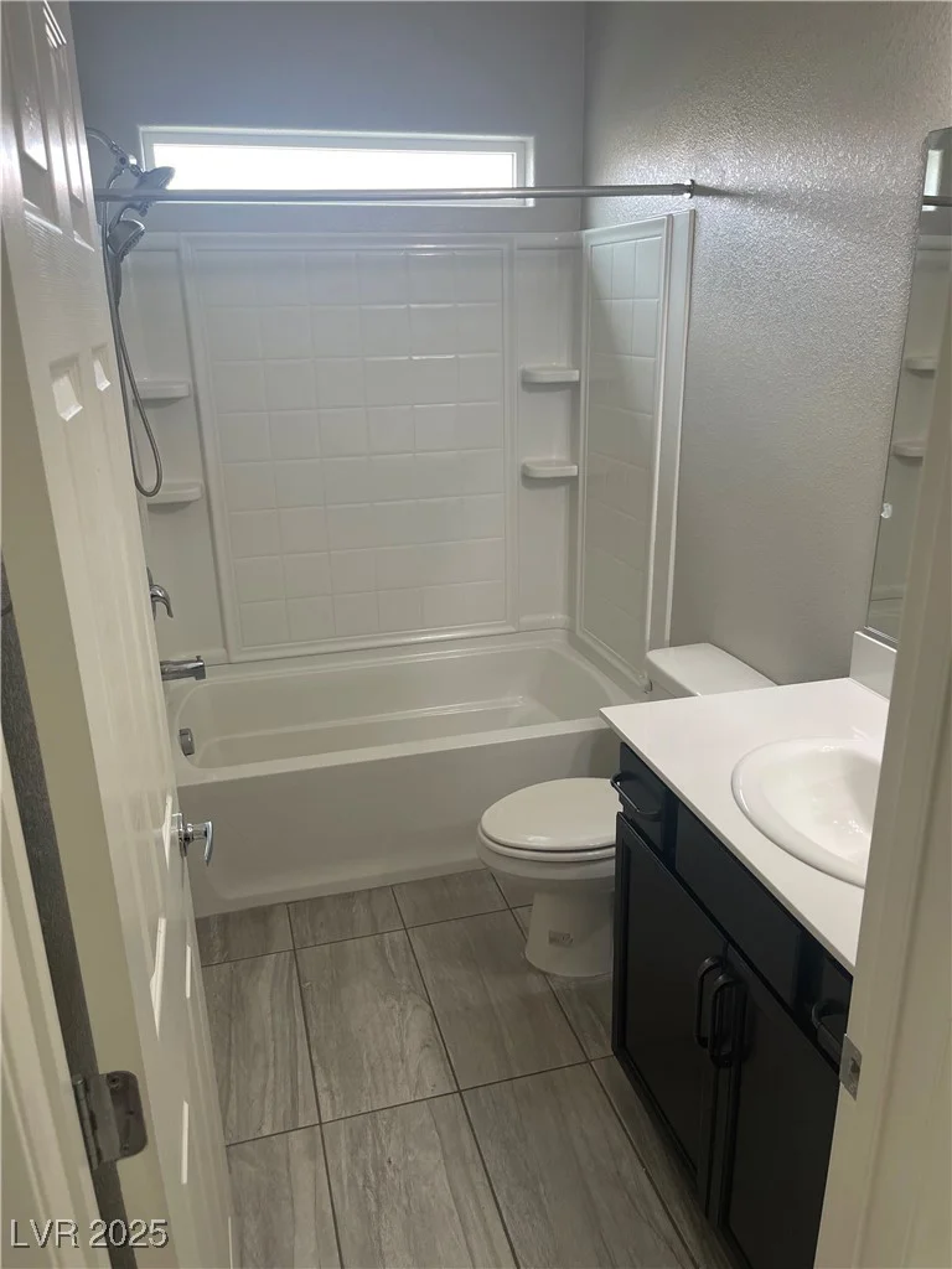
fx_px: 917
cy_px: 634
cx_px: 476
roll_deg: +0.7
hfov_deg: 54.9
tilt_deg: -19.3
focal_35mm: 25
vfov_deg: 69.4
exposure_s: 1/120
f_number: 1.6
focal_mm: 5.1
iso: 100
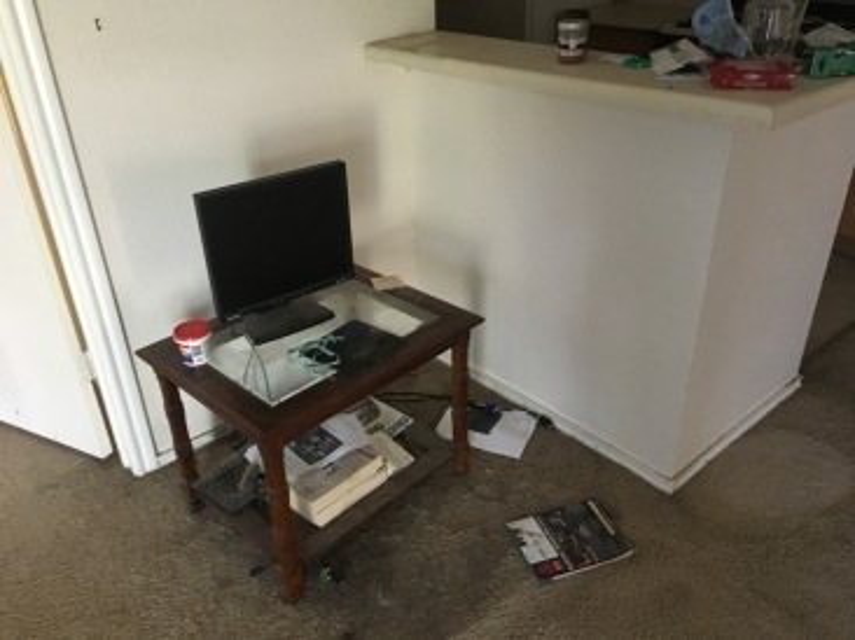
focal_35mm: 29
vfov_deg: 48.2
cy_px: 320
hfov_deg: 61.7
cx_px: 428
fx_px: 716
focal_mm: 4.15
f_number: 2.2
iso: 250
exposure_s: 1/15
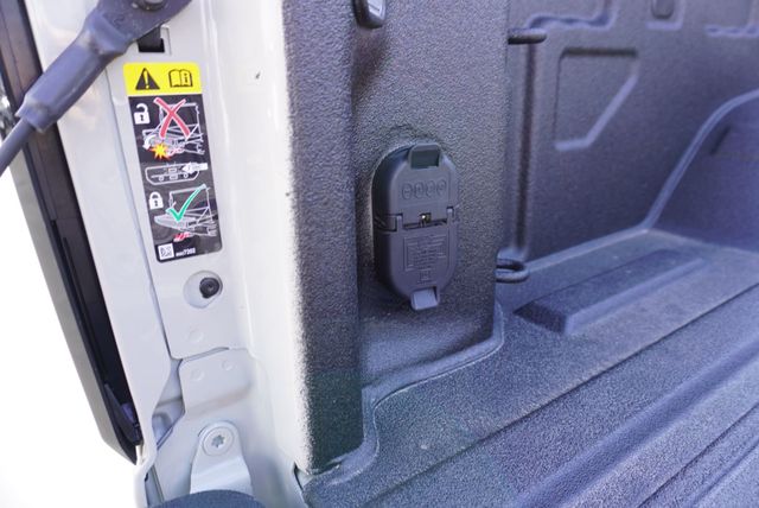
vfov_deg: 53.2
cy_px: 254
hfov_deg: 73.7
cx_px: 380
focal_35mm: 24
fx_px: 506
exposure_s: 1/60
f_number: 4
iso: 100
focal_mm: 16
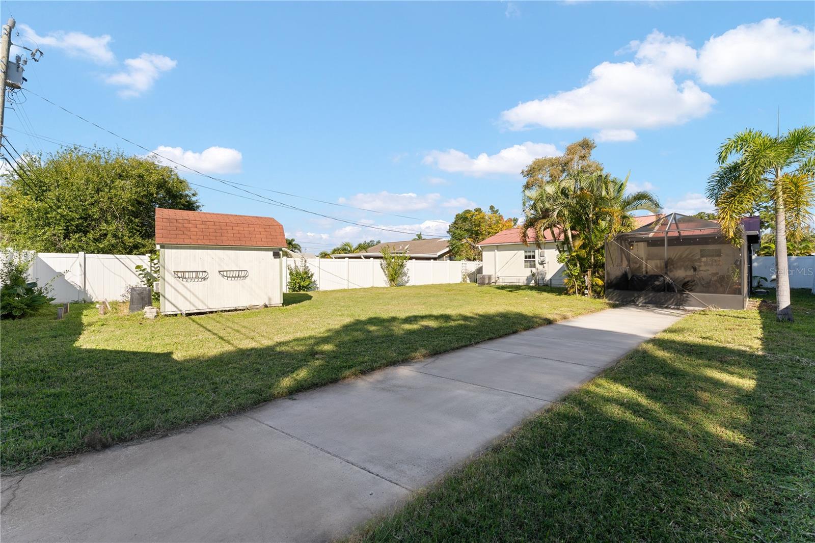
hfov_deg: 104.3
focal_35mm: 14
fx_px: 317
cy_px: 272
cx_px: 408
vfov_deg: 81.2
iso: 100
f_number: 11
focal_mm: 14
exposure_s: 1/125
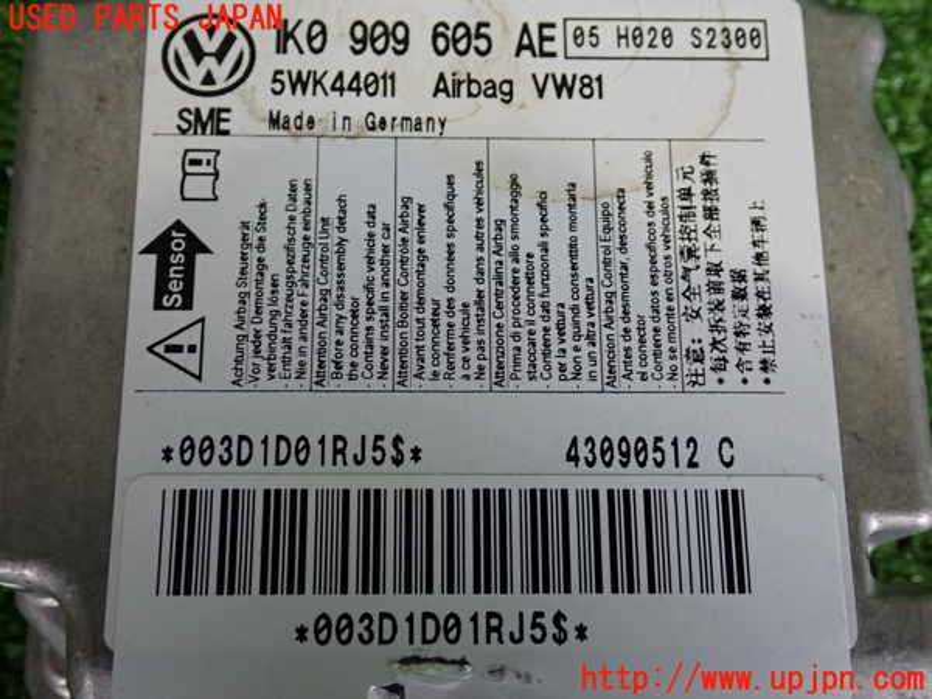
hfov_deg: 45.8
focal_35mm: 41
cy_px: 350
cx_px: 466
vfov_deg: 35.1
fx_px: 1104
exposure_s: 1/40
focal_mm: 7.31
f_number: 2.8
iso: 250
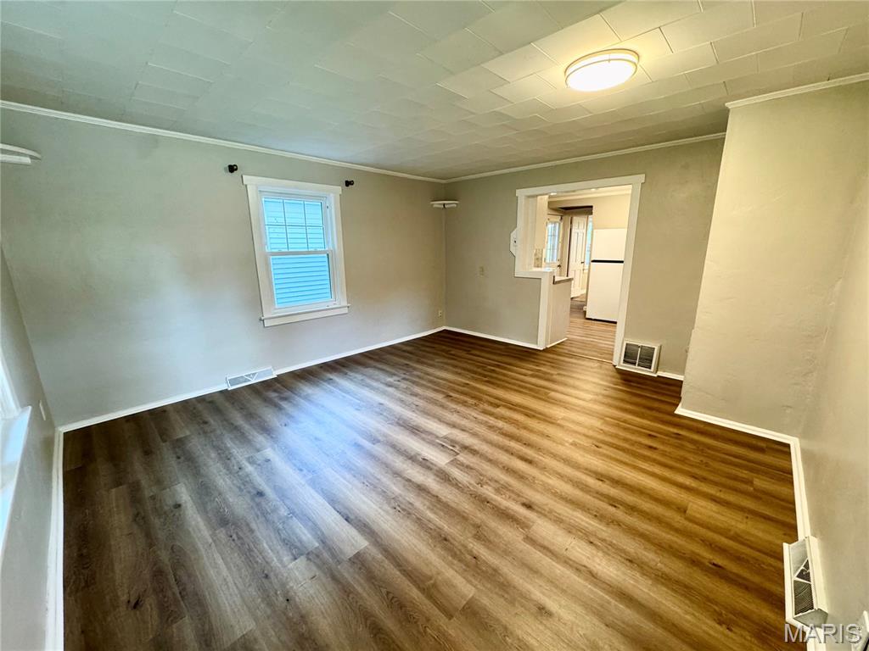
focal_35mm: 14
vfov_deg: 85.7
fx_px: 351
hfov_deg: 102.1
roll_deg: +1.5
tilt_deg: -13.3
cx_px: 434
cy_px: 326
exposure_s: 1/60
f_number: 2.2
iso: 250
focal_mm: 2.22
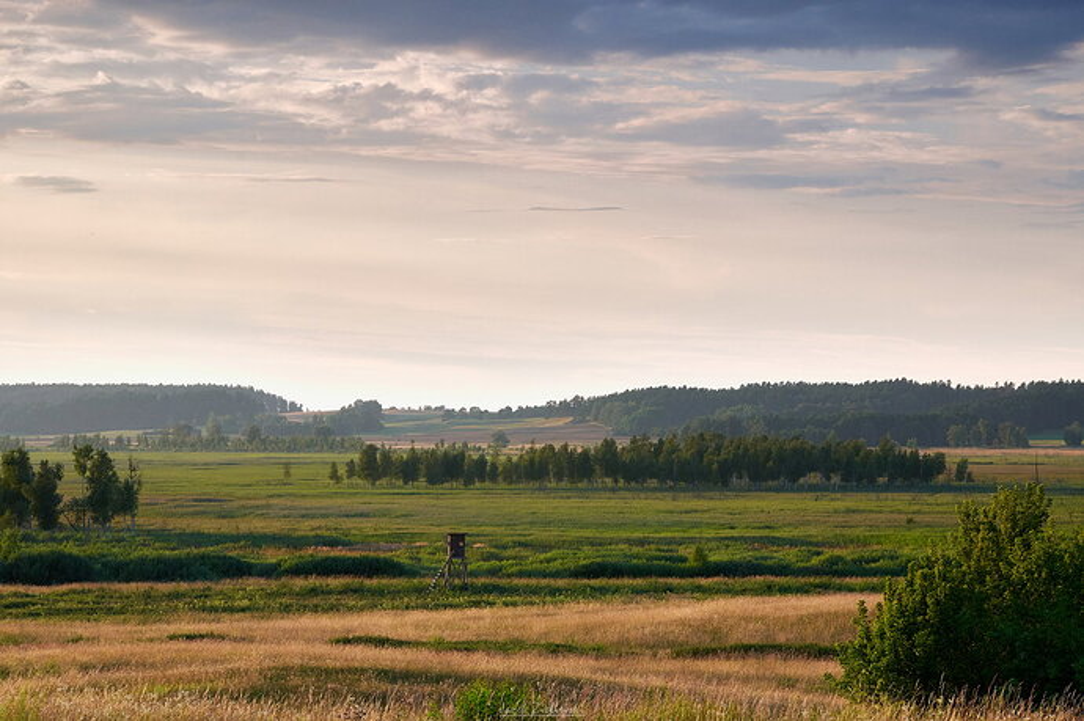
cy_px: 360
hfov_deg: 13.7
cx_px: 542
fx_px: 4513
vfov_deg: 9.1
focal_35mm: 150
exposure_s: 1/125
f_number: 16
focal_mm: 150
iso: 1600
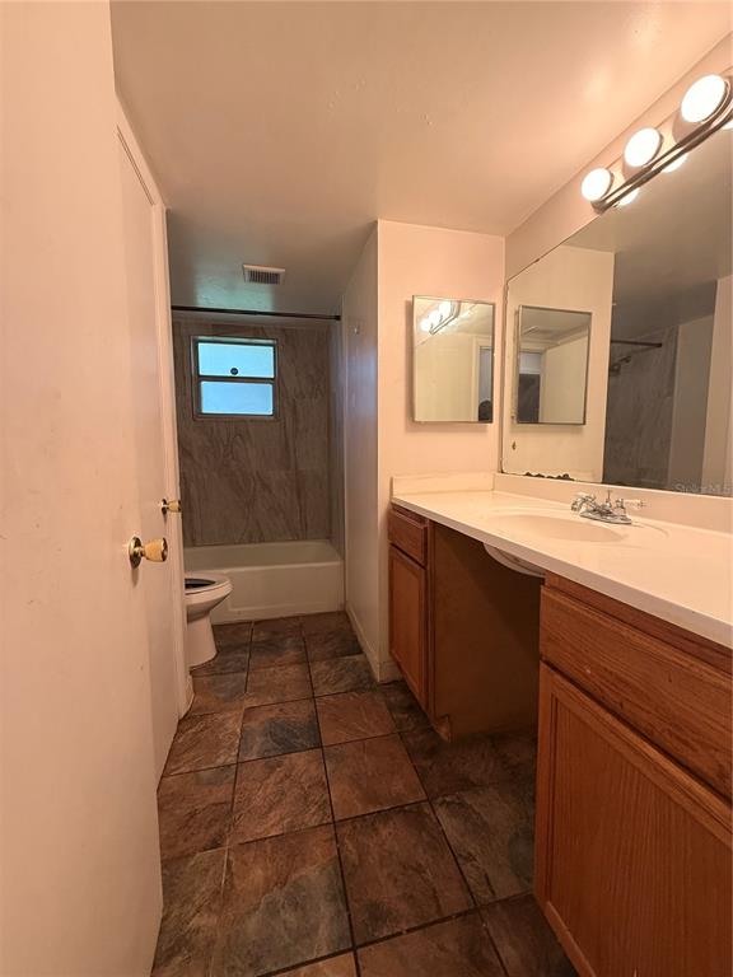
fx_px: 395
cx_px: 366
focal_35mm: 14
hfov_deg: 85.7
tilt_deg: -3.4
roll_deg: +0.8
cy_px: 488
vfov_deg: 102.1
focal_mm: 2.22
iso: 250
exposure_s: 1/120
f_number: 2.2
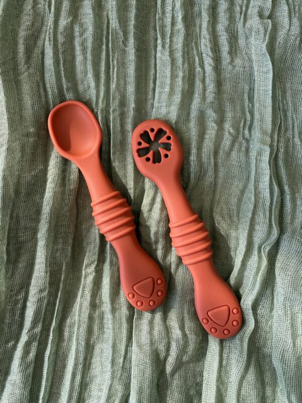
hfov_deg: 56.8
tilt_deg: -84.6
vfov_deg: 71.6
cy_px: 202
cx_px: 151
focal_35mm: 24
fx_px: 279
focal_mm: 2.22
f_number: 2.2
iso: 100
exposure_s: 1/99
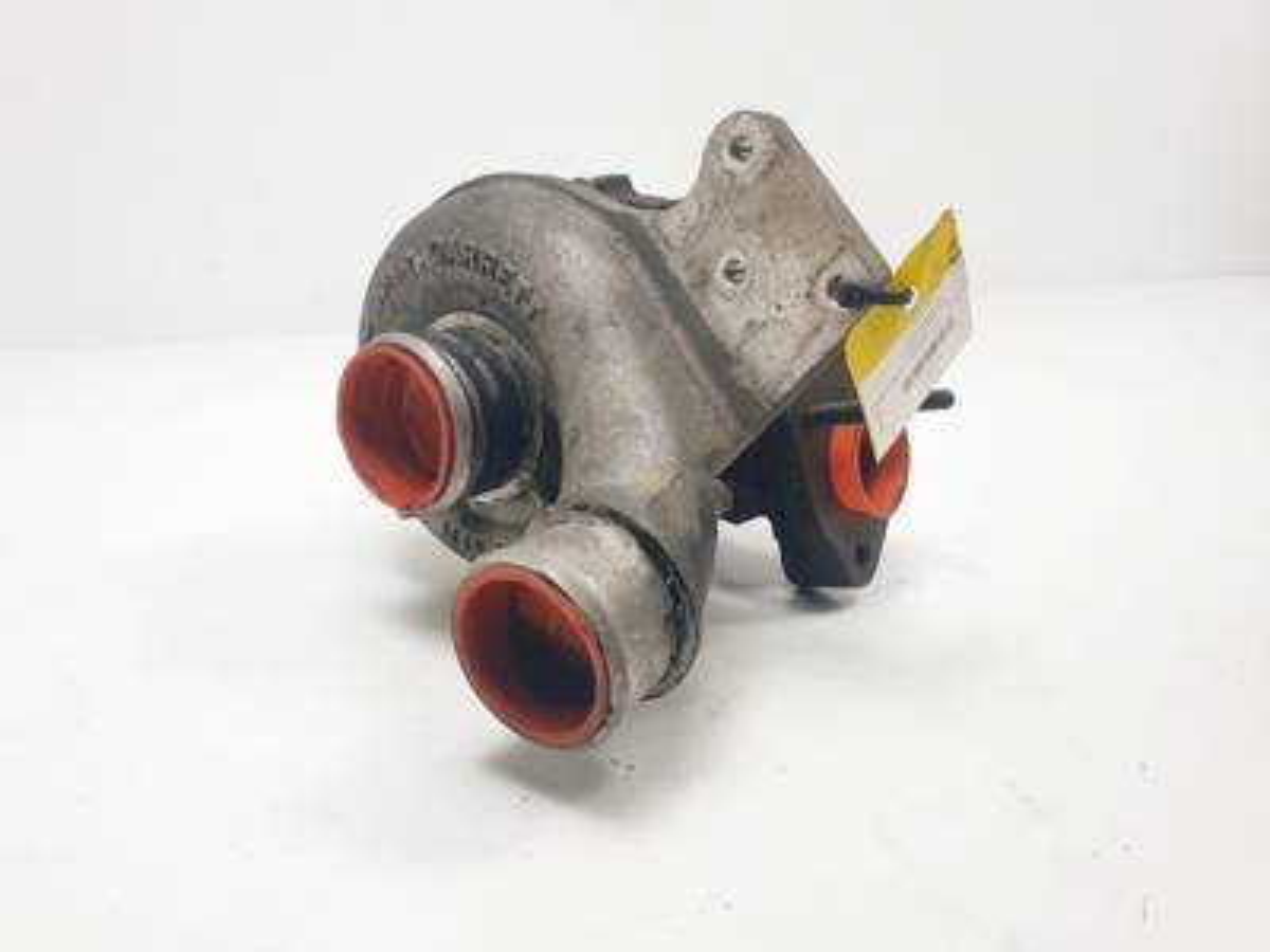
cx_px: 635
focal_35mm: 26
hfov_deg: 67.3
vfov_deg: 53.1
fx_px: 954
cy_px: 476
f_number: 2.4
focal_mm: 4.3
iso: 50
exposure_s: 1/249
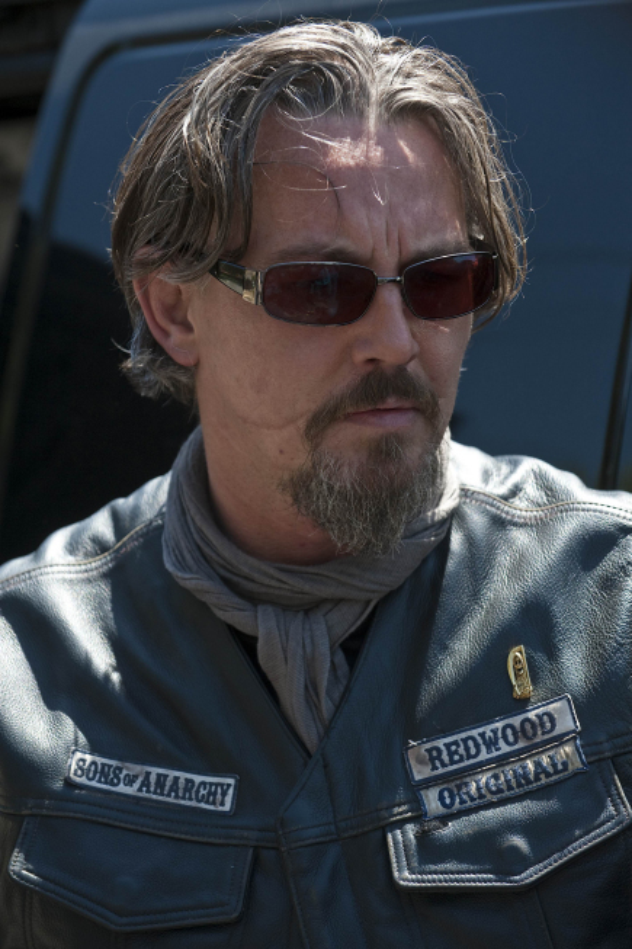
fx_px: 3557
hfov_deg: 10.2
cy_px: 474
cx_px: 316
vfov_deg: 15.2
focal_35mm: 135
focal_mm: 135
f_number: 5.6
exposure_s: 1/500
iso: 400
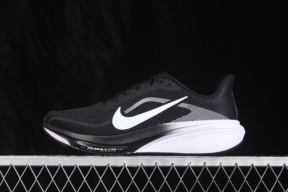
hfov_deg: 27.0
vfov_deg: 18.2
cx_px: 144
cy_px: 96
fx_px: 600
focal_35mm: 75
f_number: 6.3
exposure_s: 1/60
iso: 160
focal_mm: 50
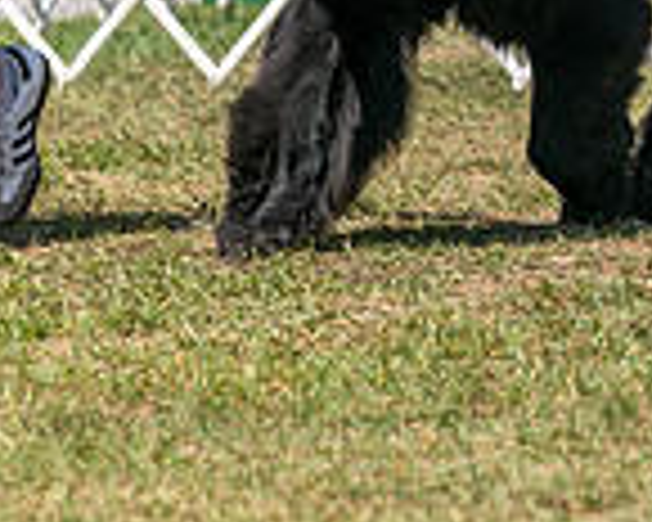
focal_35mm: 579
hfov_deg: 3.3
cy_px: -432
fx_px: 11173
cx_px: 465
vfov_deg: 2.7
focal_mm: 132
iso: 200
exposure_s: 1/1600
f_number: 4.5
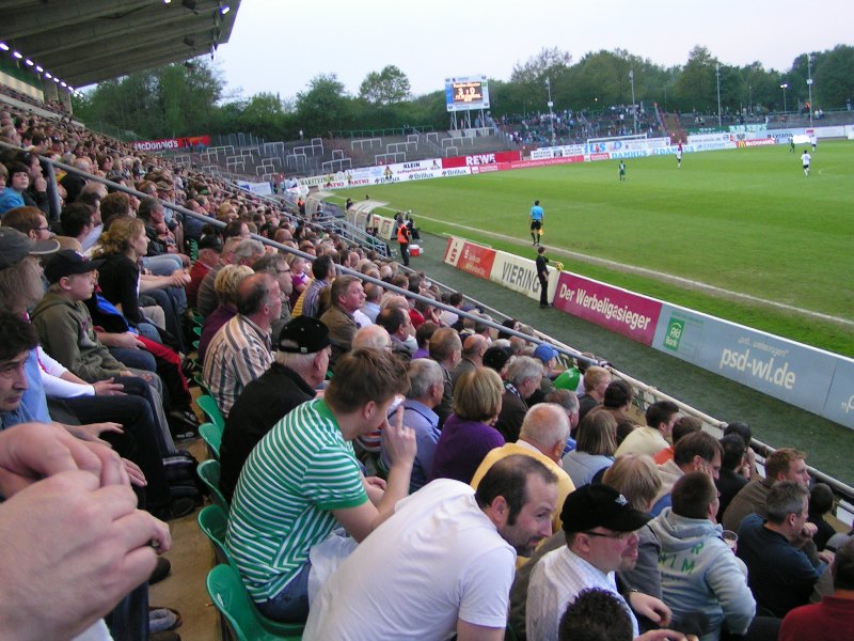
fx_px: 937
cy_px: 320
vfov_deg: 37.7
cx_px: 427
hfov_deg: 49.0
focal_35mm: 38
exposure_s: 1/40
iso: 125
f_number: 2.8
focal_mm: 5.8
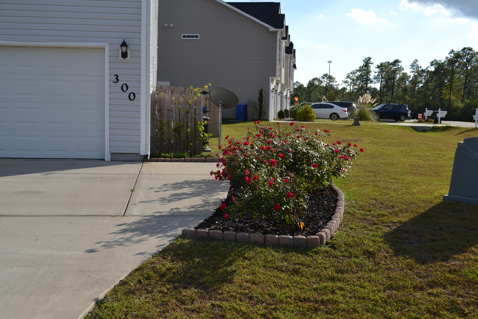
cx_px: 239
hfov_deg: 43.6
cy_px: 160
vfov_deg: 29.9
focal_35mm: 45
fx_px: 597
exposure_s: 1/250
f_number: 7.1
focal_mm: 30
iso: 100
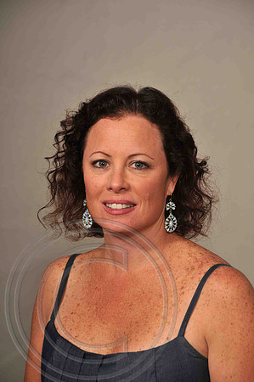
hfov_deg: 10.1
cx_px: 127
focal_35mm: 135
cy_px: 191
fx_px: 1432
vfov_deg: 15.2
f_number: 6.3
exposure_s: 1/160
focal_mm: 90
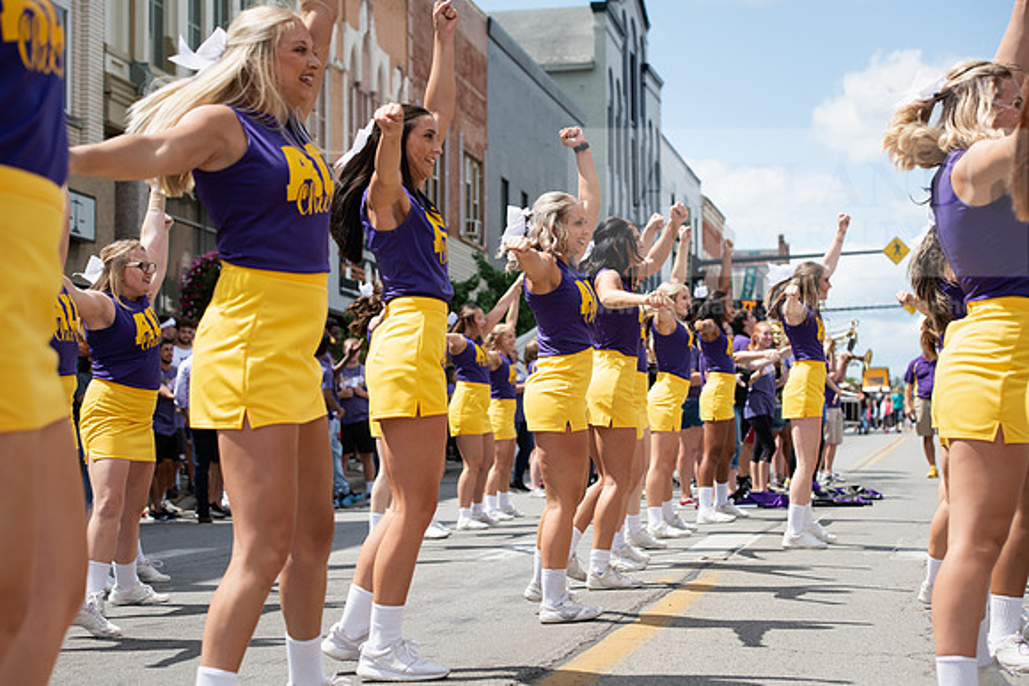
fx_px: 2001
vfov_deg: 19.5
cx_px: 514
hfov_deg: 28.8
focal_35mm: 70
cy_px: 343
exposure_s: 1/800
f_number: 5.6
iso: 200
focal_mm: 70
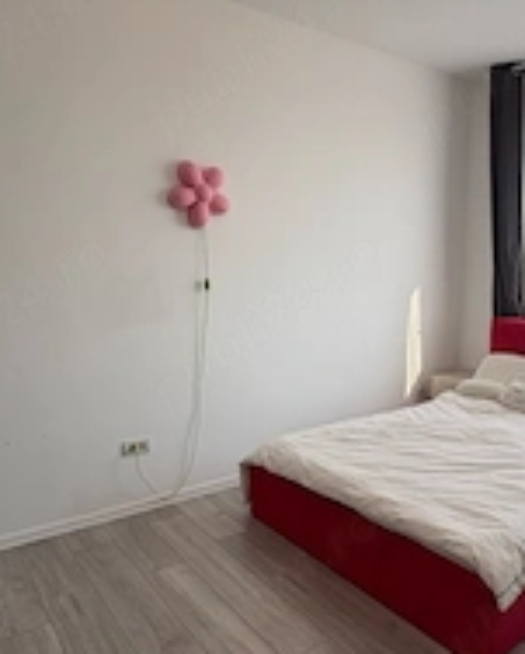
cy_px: 365
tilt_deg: -10.1
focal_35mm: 29
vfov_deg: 60.2
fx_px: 562
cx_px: 334
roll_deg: -0.5
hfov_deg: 49.5
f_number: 2.2
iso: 40
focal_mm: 2.22
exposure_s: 1/119
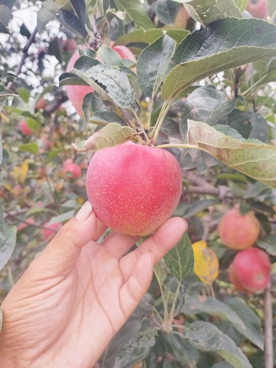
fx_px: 245
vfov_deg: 73.9
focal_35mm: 23
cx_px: 138
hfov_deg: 58.9
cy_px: 184
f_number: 1.9
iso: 205
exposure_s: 1/100
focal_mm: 5.52
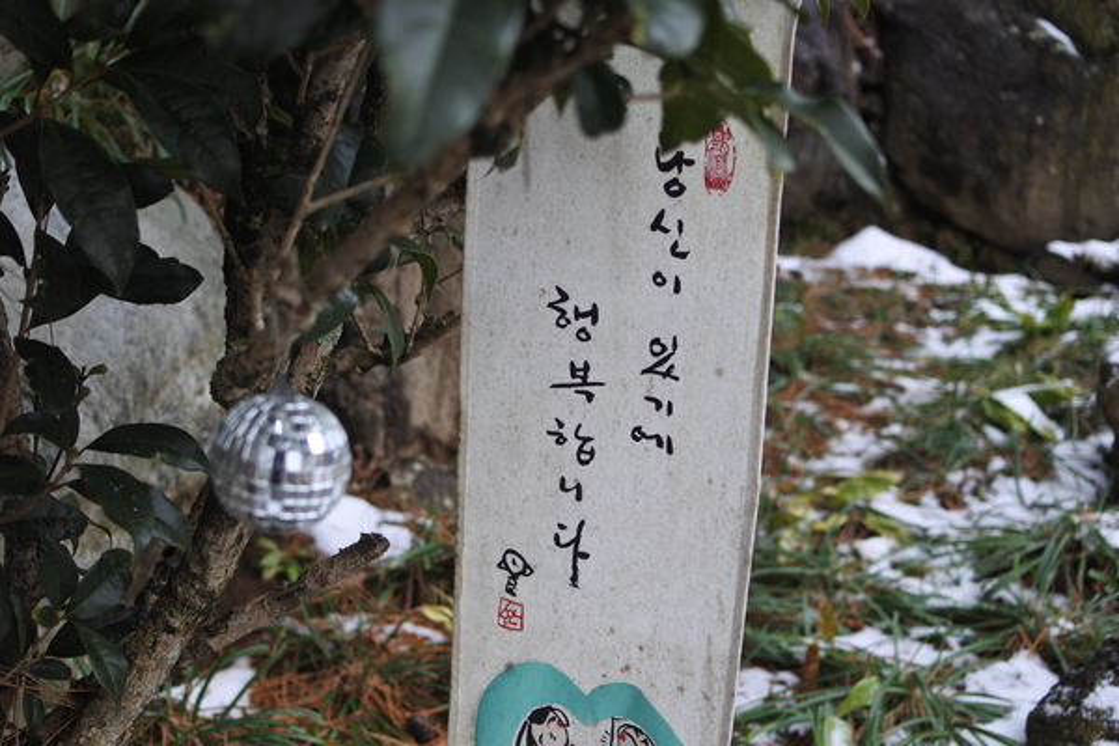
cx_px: 560
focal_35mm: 49
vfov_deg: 27.5
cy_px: 373
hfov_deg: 40.3
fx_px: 1523
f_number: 2.2
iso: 200
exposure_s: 1/320
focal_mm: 18.5
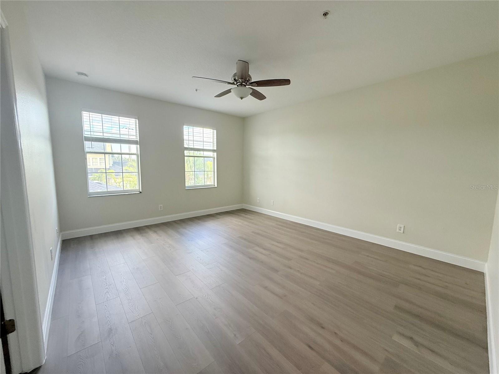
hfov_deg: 102.1
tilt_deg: -5.7
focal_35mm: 14
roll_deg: -0.4
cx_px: 250
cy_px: 187
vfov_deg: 85.7
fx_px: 202
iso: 160
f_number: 2.2
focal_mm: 2.22
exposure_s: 1/99
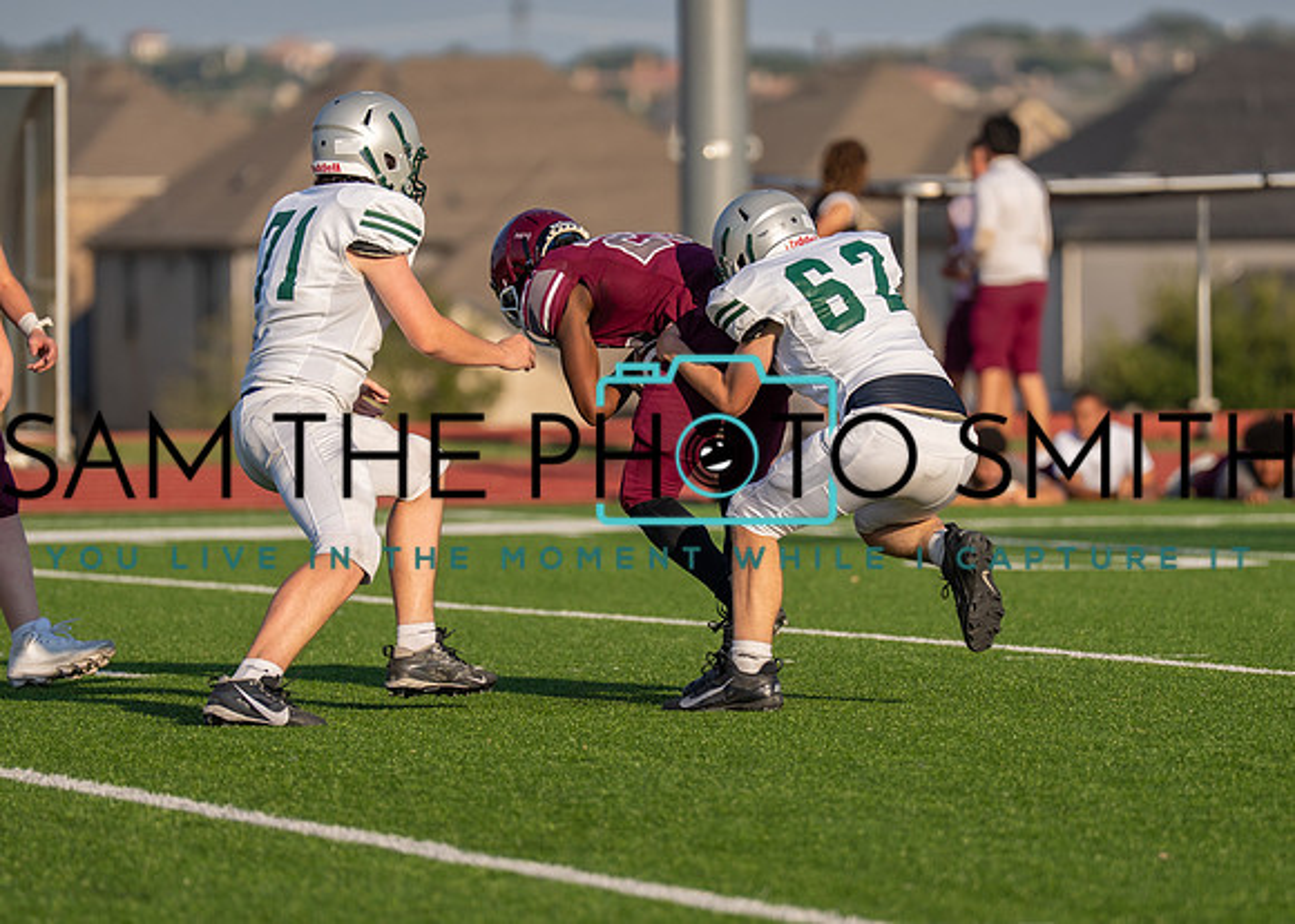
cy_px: 458
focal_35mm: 350
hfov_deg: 5.8
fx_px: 12864
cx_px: 686
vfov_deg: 4.1
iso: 100
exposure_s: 1/3200
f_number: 2.8
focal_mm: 200
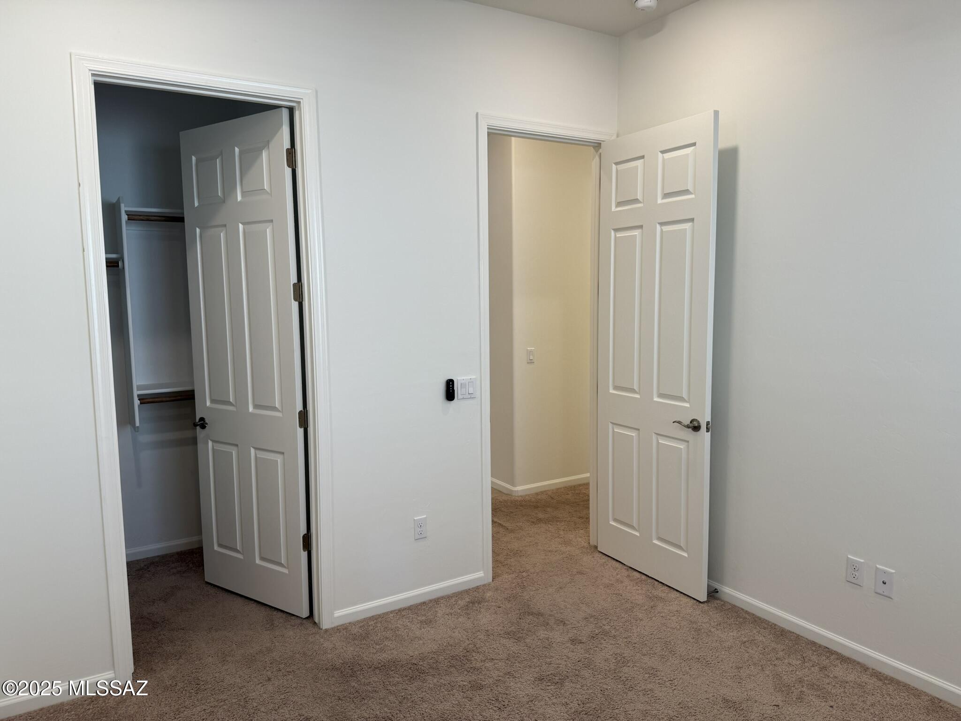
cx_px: 480
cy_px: 360
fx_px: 666
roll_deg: +0.6
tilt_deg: -5.3
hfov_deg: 71.6
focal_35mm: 24
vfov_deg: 56.8
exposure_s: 1/120
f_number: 1.78
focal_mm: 6.76
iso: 100
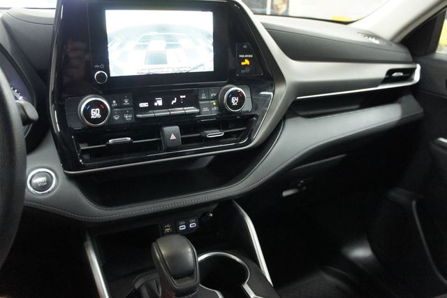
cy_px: 149
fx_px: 335
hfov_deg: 67.4
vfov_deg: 47.9
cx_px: 224
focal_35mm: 27
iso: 1600
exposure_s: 1/30
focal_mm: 18
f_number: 3.5
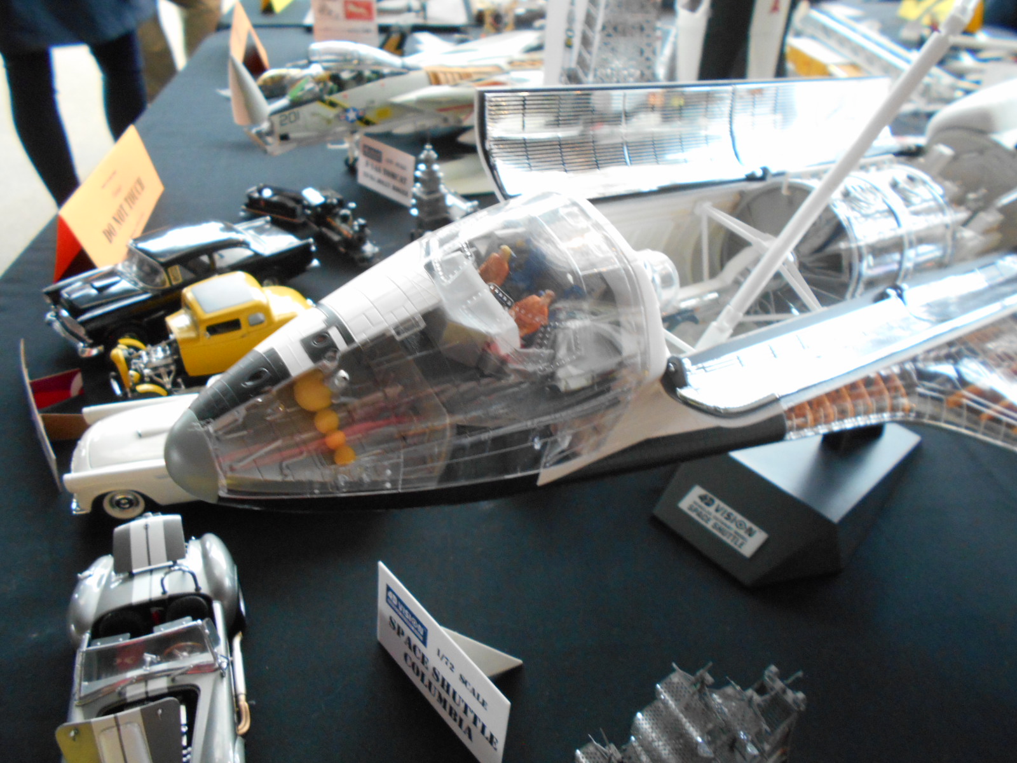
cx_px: 508
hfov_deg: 67.3
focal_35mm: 26
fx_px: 764
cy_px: 382
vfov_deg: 53.1
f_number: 3.2
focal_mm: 4.6
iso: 400
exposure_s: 1/25
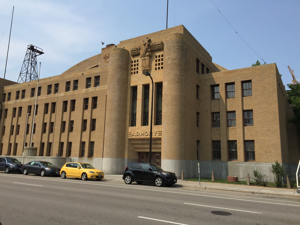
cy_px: 112
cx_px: 150
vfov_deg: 48.2
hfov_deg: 61.7
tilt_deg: +11.9
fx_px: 251
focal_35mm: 29
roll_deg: -3.5
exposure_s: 1/2825
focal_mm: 4.15
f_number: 2.2
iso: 32
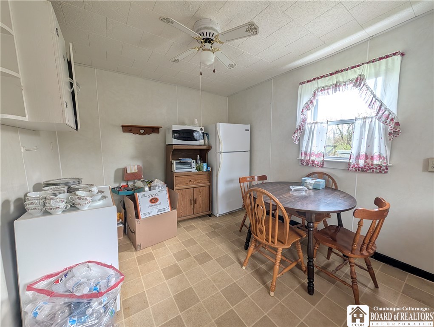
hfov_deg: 110.5
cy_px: 164
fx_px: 151
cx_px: 217
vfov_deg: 94.6
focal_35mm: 12
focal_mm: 2.02
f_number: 1.7
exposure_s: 1/96.6
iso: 38
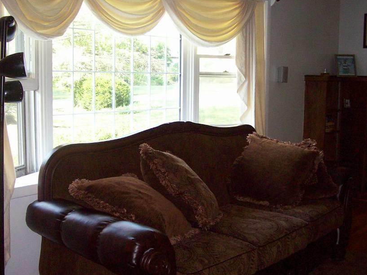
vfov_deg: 32.2
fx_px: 477
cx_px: 165
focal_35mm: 45
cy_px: 140
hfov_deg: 42.0
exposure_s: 1/64
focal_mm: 6
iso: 140
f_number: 2.7
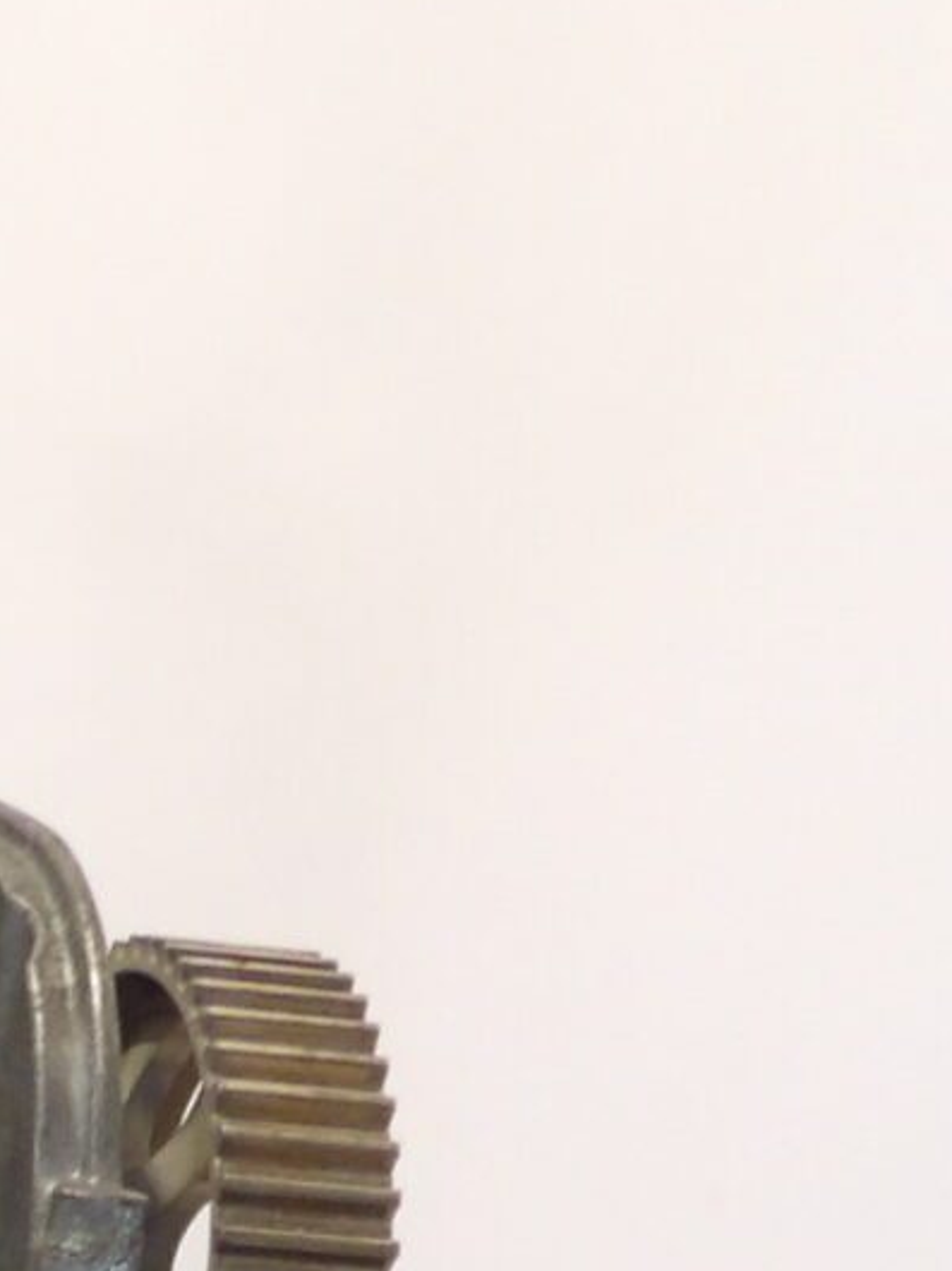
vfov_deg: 13.6
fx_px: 4257
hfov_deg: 11.7
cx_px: -849
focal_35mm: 116
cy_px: 2811
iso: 175
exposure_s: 1/33
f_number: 2.8
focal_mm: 4.3
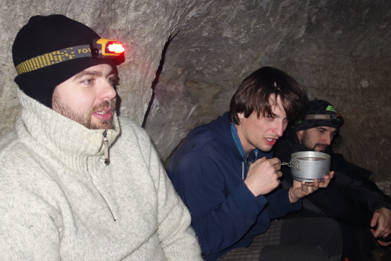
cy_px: 145
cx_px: 226
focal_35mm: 37
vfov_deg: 35.9
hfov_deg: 51.7
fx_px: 402
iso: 200
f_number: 1.8
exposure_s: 1/10
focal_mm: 10.4
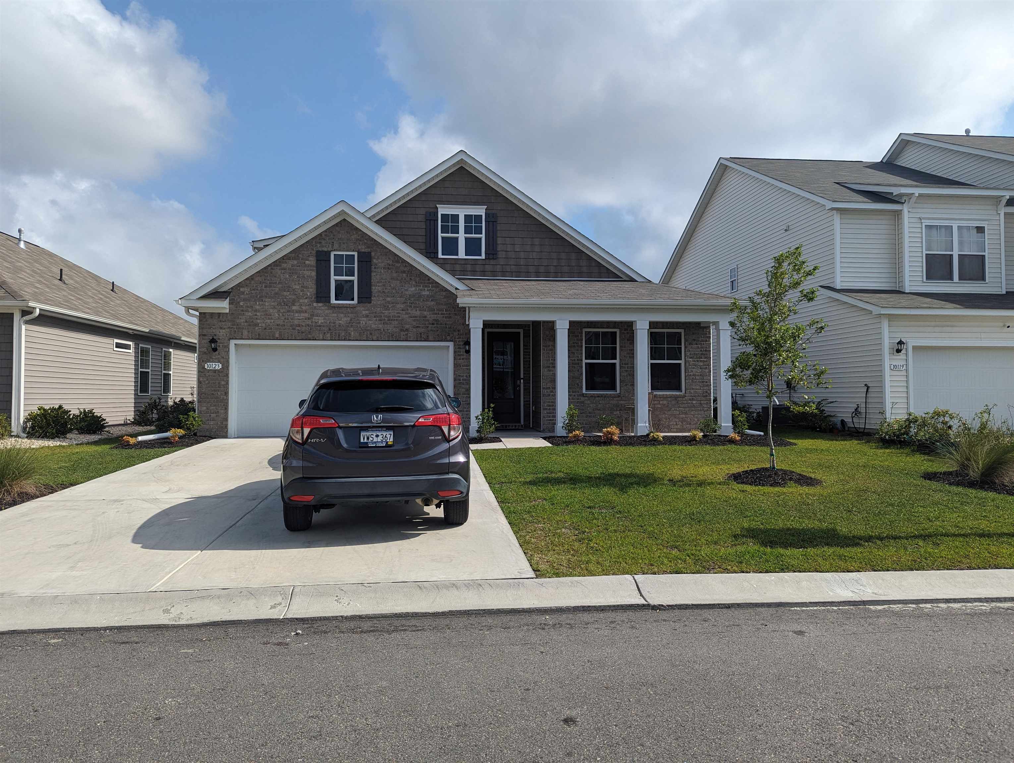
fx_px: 704
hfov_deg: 71.5
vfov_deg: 56.9
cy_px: 382
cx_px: 507
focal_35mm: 24
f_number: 1.85
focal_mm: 6.81
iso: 40
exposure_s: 1/2762
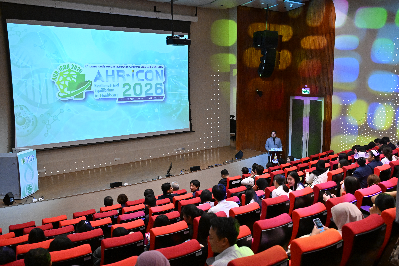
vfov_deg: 38.9
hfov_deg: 55.8
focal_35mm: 34
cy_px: 133
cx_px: 200
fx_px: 377
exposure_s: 1/400
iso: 6400
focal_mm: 34
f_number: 4
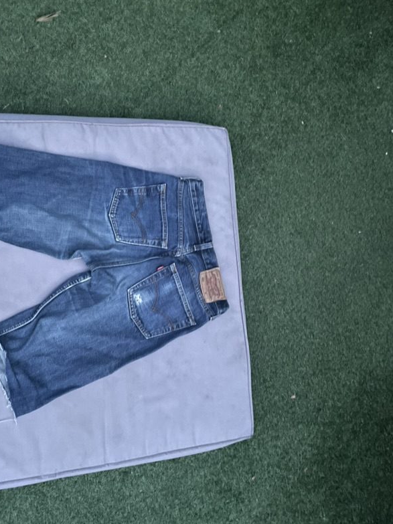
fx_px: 515
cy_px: 230
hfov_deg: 41.5
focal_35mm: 34
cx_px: 153
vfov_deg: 53.8
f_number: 1.6
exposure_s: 1/11
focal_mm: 4.2
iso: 500
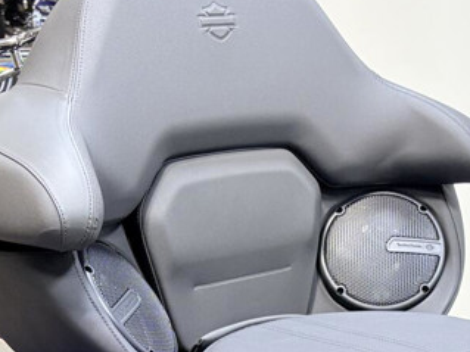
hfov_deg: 22.5
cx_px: 266
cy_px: 543
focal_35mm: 87
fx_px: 1181
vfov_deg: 15.5
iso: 125
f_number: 1.6
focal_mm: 5.96
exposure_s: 1/120
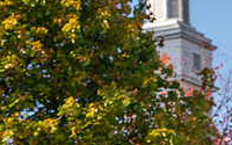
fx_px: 1309
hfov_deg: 10.1
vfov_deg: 6.3
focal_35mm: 207
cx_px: 218
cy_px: 154
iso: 160
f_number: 5
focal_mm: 70
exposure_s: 1/320
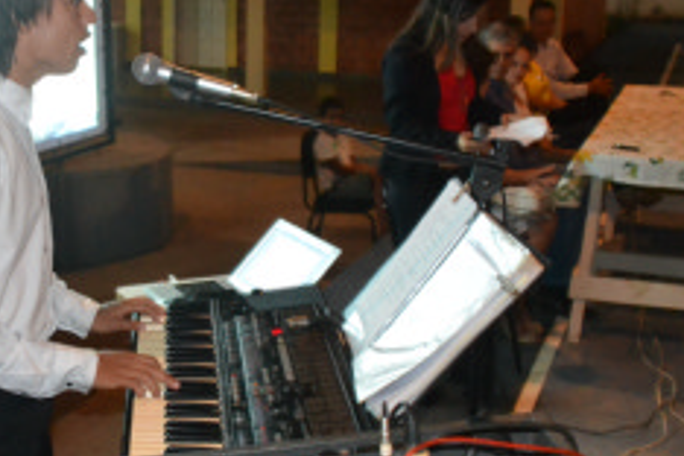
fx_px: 1216
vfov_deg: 21.2
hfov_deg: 30.8
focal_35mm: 64
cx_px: 164
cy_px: 221
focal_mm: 20
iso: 3200
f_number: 3.5
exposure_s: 1/60
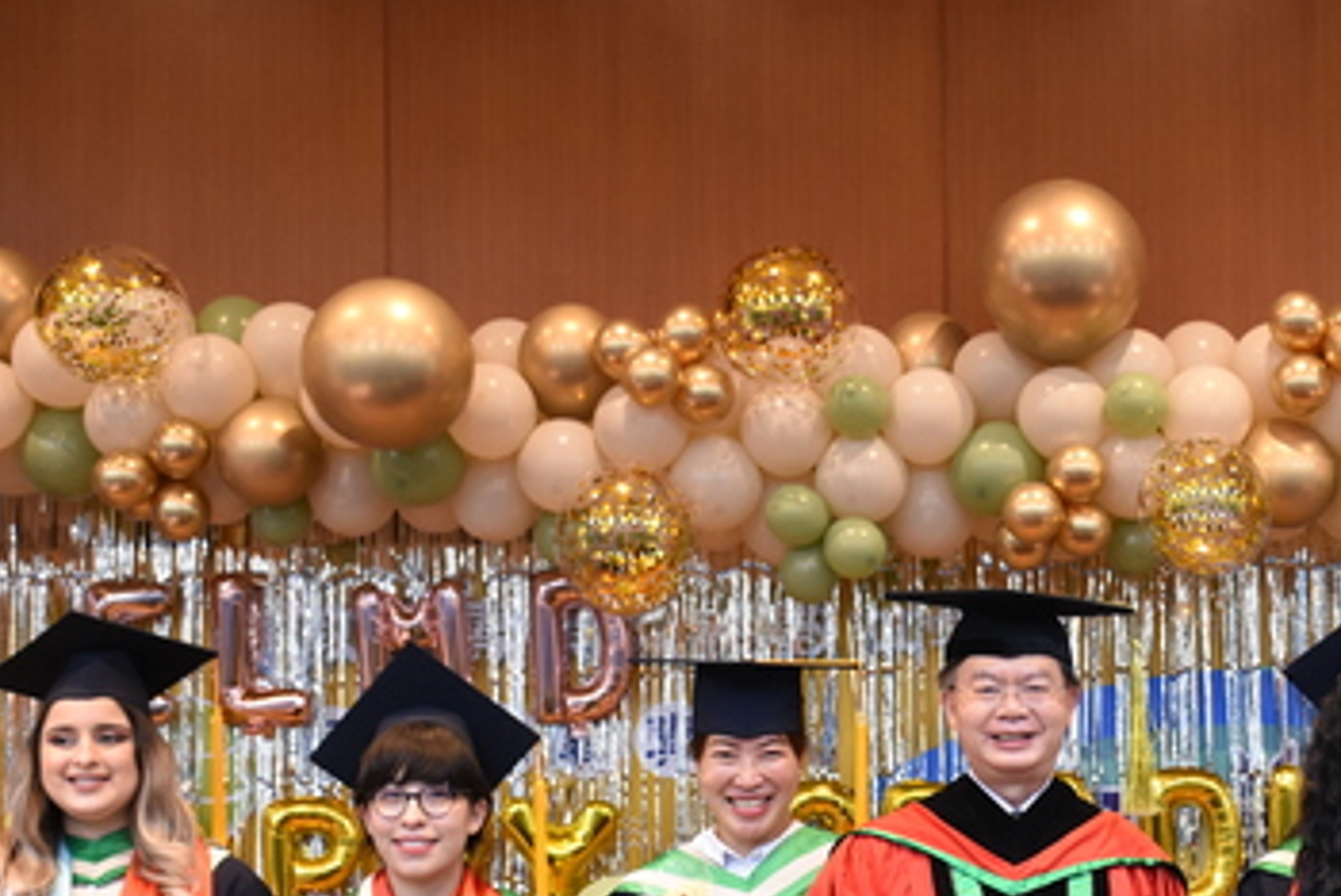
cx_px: 1038
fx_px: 2684
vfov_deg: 18.9
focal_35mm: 72
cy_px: 657
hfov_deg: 27.6
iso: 1000
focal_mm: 24
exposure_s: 1/40
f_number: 3.8
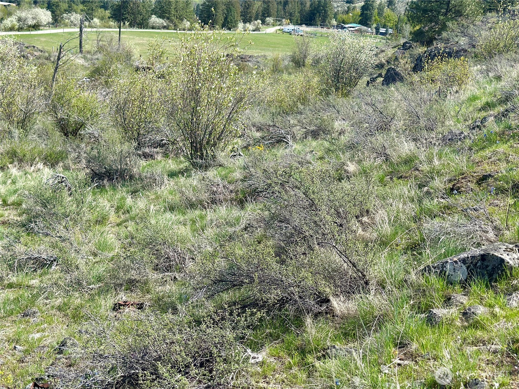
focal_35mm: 48
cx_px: 260
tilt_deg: -15.3
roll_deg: -6.5
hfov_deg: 39.7
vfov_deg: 30.3
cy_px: 194
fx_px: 720
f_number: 1.78
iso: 100
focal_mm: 6.86
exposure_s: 1/2809
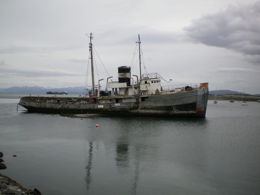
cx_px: 122
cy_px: 104
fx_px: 308
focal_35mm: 41
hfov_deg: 45.7
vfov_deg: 35.1
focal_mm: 6.3
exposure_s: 1/400
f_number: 4.6
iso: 64
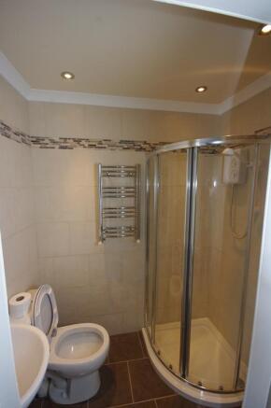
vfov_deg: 100.5
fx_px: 170
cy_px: 204
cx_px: 136
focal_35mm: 15
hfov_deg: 77.1
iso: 400
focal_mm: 10
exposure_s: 1/20
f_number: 6.7
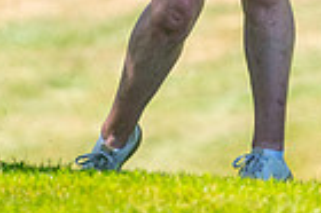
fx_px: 16601
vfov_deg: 0.7
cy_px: -206
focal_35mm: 1864
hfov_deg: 1.1
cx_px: 266
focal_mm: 300
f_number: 5
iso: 320
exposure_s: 1/1600
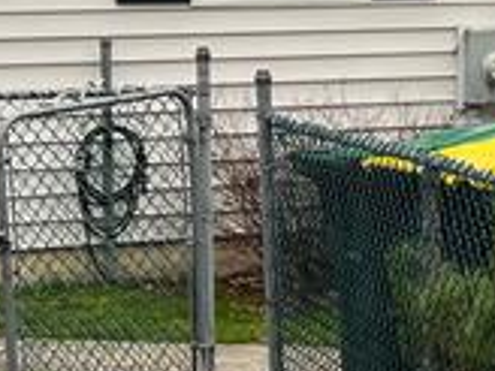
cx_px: 782
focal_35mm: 162
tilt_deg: +0.4
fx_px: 2317
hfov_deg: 11.6
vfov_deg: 9.1
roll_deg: +1.4
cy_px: -42
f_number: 1.5
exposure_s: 1/159
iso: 40
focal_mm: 5.7
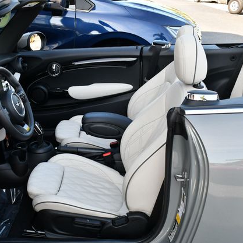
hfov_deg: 35.7
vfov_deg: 36.1
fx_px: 373
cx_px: 83
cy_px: 124
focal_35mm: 47
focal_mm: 18
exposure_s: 1/250
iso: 360
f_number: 5.6
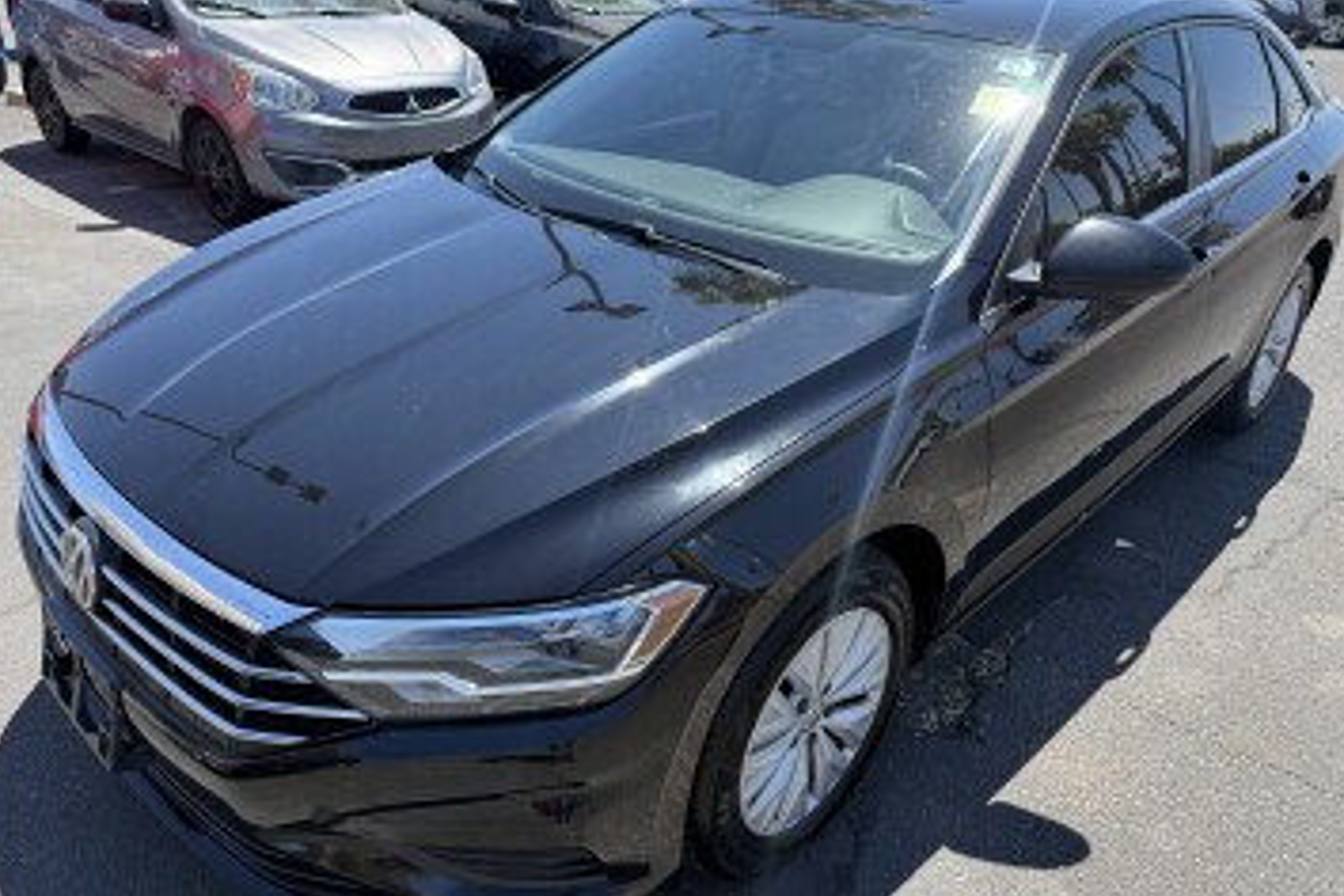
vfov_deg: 49.6
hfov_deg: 69.4
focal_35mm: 26
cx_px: 670
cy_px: 454
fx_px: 971
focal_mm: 6.76
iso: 100
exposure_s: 1/1618
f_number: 1.78
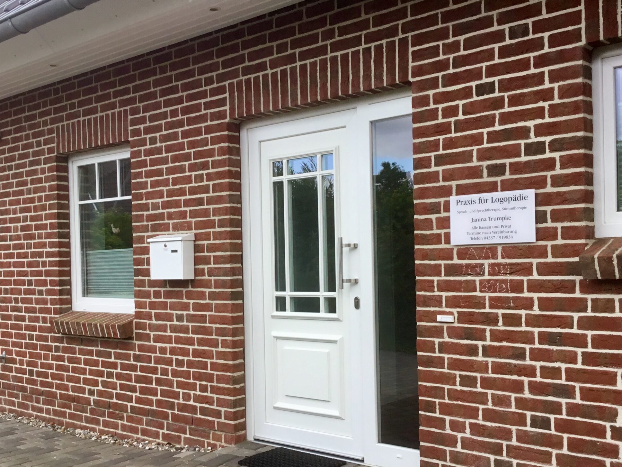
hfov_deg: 45.8
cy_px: 270
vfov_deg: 35.1
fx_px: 737
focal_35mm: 41
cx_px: 313
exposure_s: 1/187
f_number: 2.4
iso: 25
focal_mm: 3.3
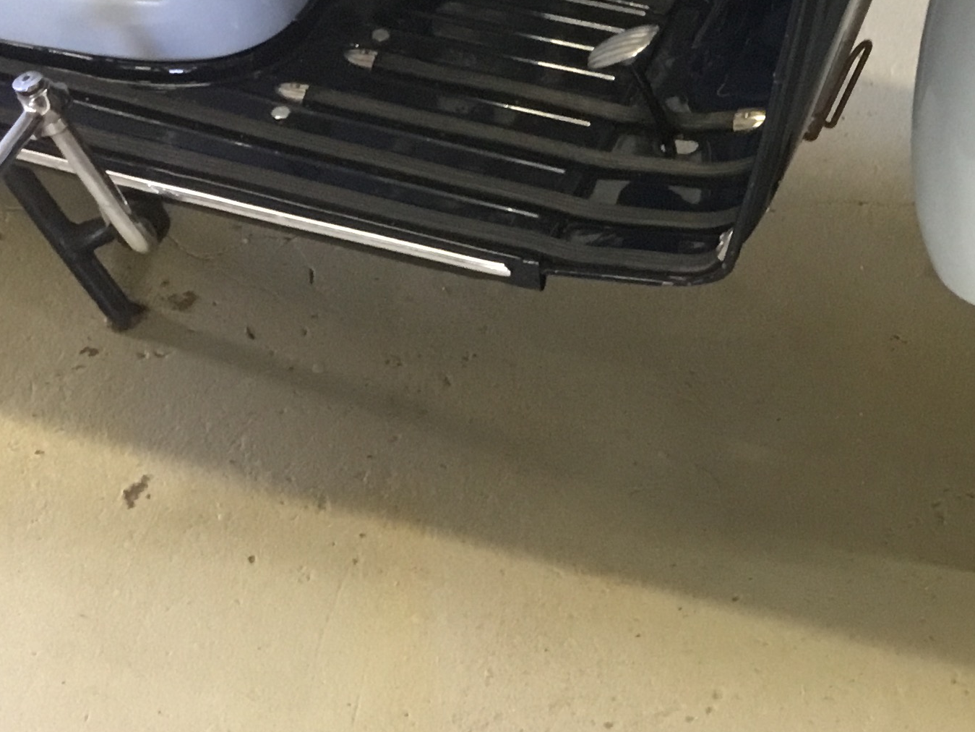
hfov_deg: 25.5
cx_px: 781
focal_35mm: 75
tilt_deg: -45.9
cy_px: 320
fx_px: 2113
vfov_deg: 19.6
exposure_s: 1/33
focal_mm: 3.3
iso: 200
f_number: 2.4
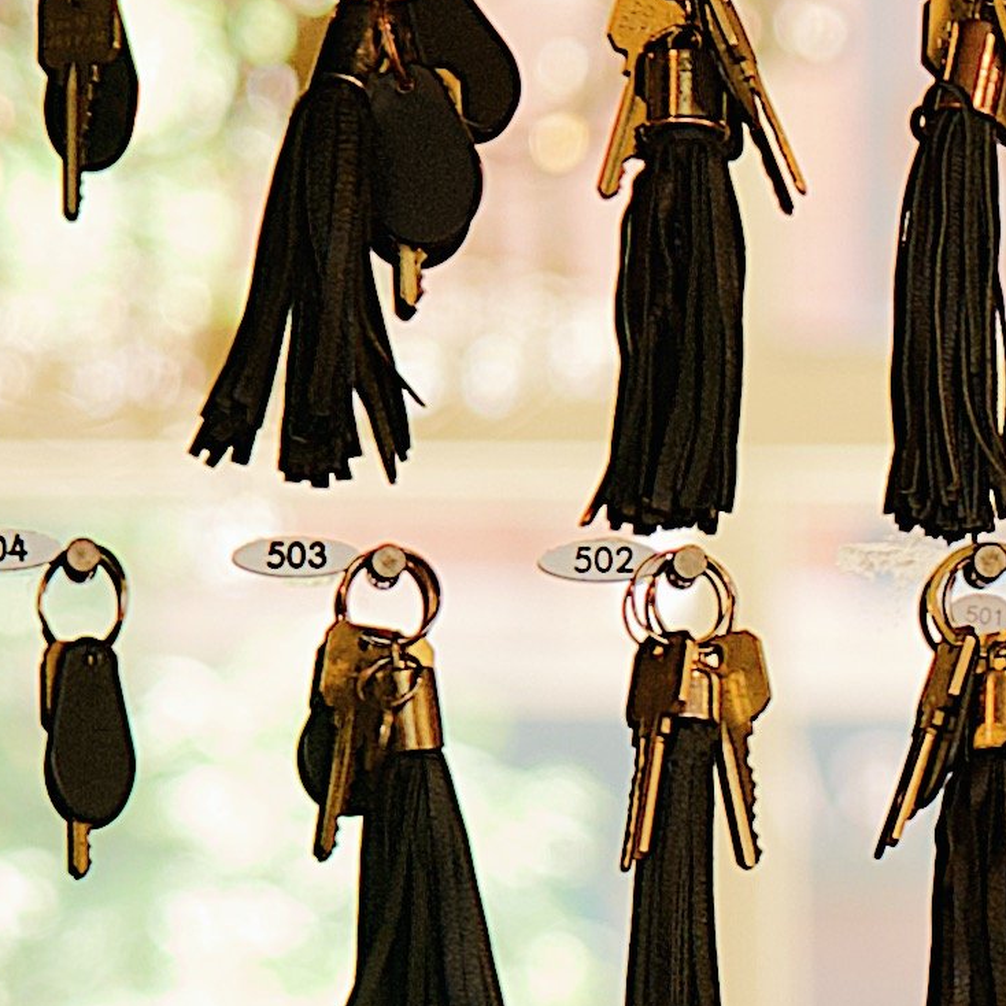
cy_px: 1643
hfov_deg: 3.8
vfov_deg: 3.9
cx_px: 3076
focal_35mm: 448
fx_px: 14730
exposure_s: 1/50
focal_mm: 64
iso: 400
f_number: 3.2
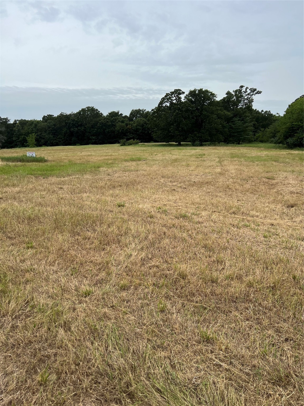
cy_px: 203
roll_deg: +1.8
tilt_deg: -12.9
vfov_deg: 67.3
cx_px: 152
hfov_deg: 53.1
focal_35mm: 26
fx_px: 304
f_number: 1.5
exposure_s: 1/4274
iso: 50
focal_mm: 5.7
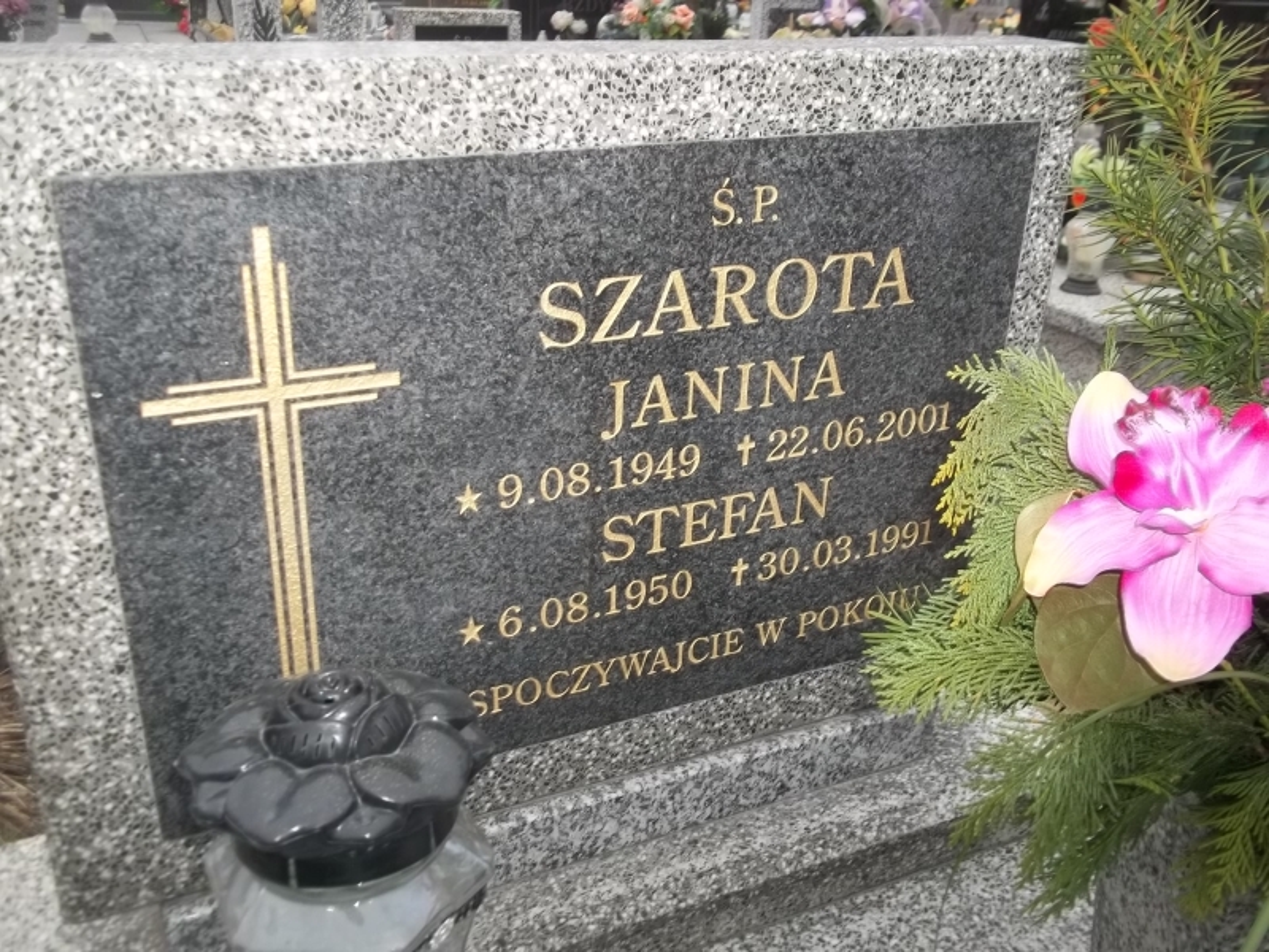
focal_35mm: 32
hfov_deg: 56.8
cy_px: 476
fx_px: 1173
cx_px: 634
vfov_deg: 44.2
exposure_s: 1/30
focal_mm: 5.7
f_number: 2.9
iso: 80
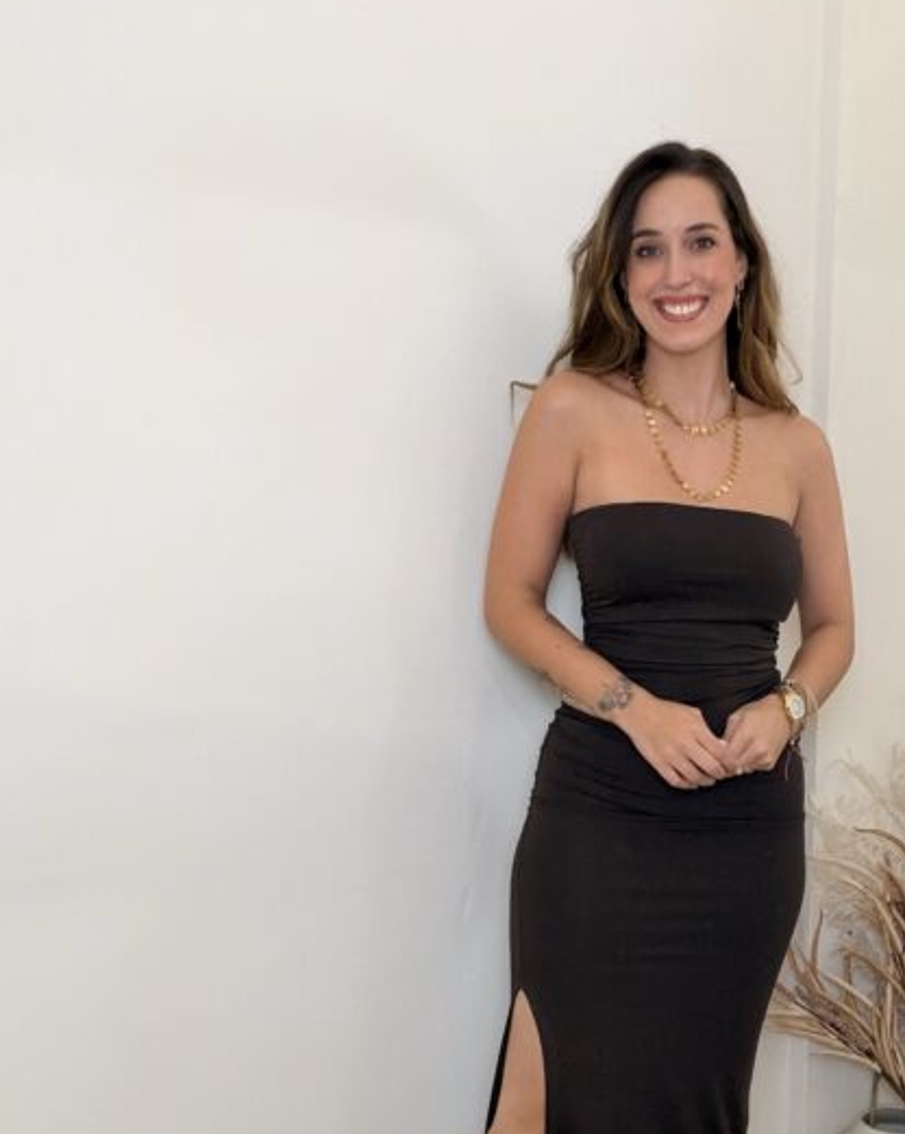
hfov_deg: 33.0
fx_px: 1508
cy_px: 742
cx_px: 620
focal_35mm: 45
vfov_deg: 40.7
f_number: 1.9
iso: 125
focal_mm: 2.71
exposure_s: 1/60
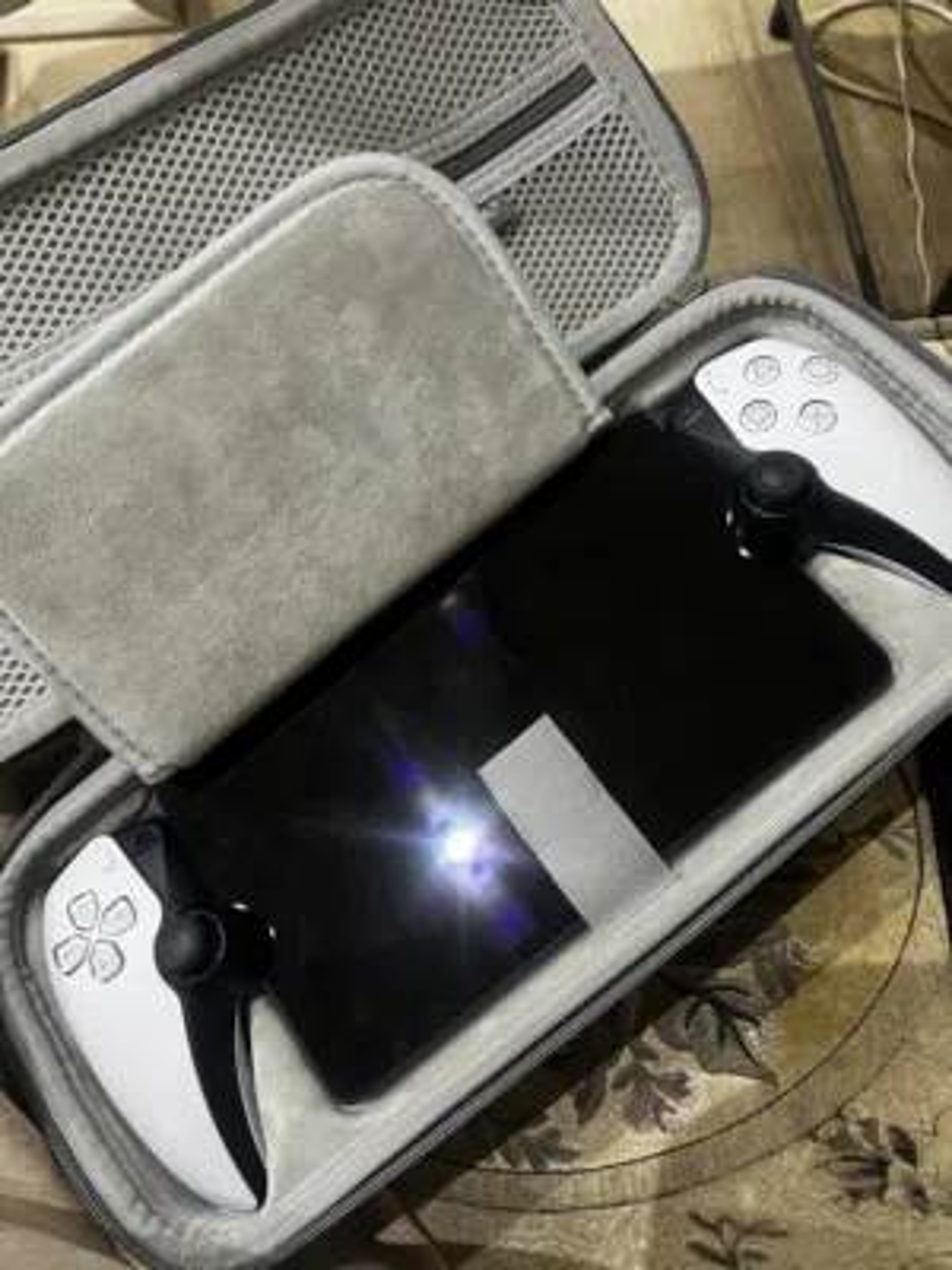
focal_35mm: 26
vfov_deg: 67.3
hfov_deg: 53.1
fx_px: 953
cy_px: 635
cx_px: 476
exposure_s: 1/33
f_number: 1.5
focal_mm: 5.7
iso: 500
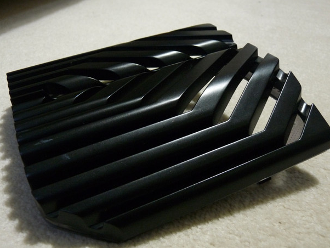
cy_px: 123
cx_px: 170
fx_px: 324
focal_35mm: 34
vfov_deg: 41.8
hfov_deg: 53.9
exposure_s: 1/5
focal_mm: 5.8
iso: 400
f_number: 3.2
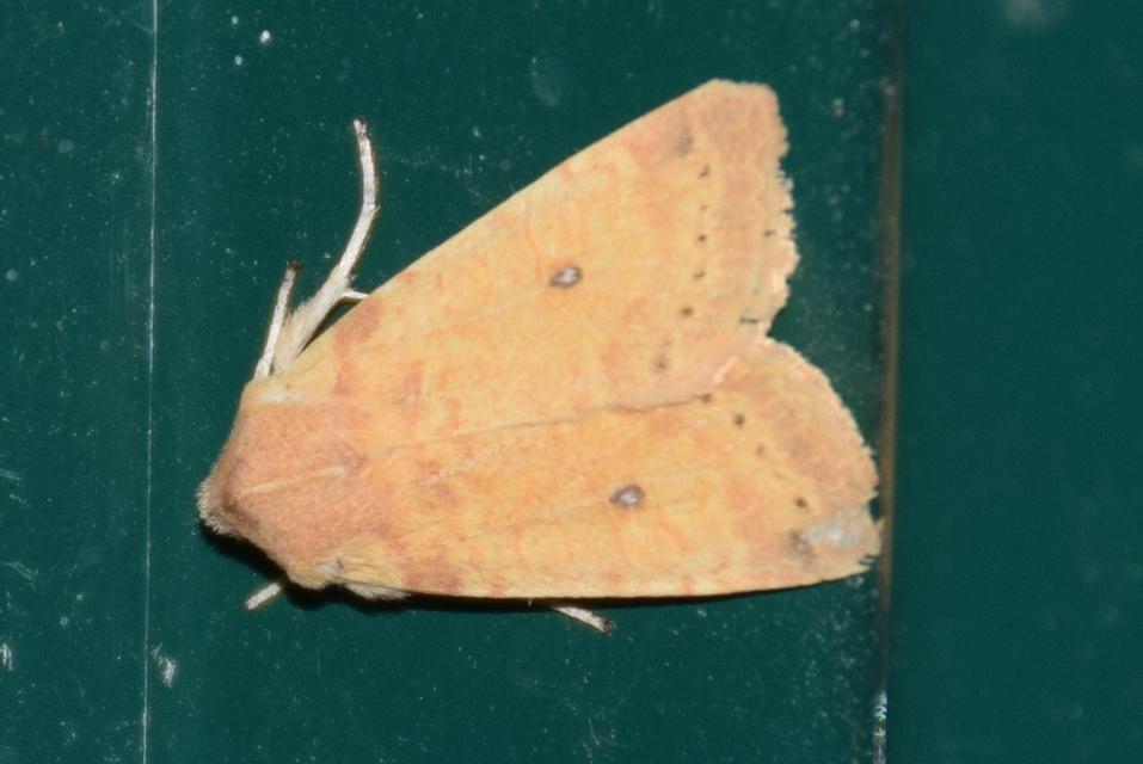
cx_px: 572
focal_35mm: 210
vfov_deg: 6.6
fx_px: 6673
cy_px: 382
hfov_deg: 9.8
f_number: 5.6
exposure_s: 1/60
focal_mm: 140
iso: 320
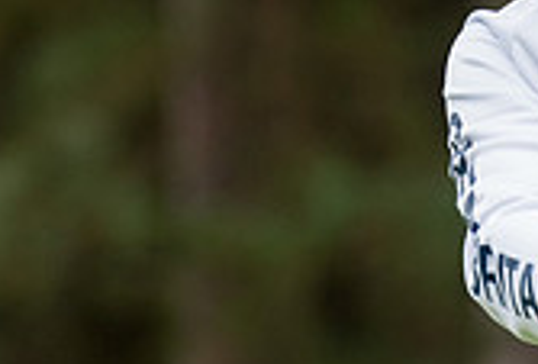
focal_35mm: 886
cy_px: -114
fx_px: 13301
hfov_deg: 2.3
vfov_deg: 1.6
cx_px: 481
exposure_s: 1/1250
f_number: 4
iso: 800
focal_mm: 200
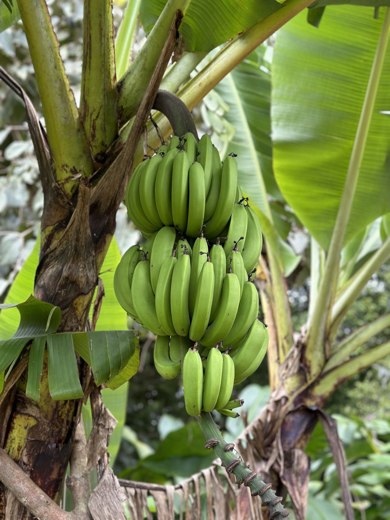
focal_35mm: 48
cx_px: 195
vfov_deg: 39.7
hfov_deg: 30.3
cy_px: 260
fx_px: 721
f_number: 1.78
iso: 80
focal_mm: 6.86
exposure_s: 1/225
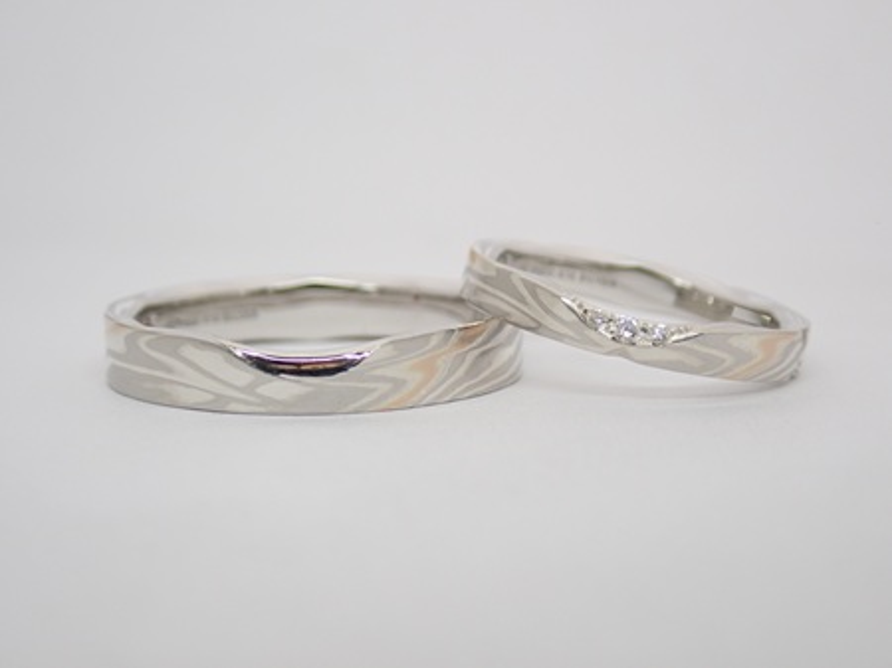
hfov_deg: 25.3
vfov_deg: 19.1
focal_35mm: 77
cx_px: 446
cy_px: 334
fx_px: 1983
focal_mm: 13.65
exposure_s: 1/100
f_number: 4.1
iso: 200
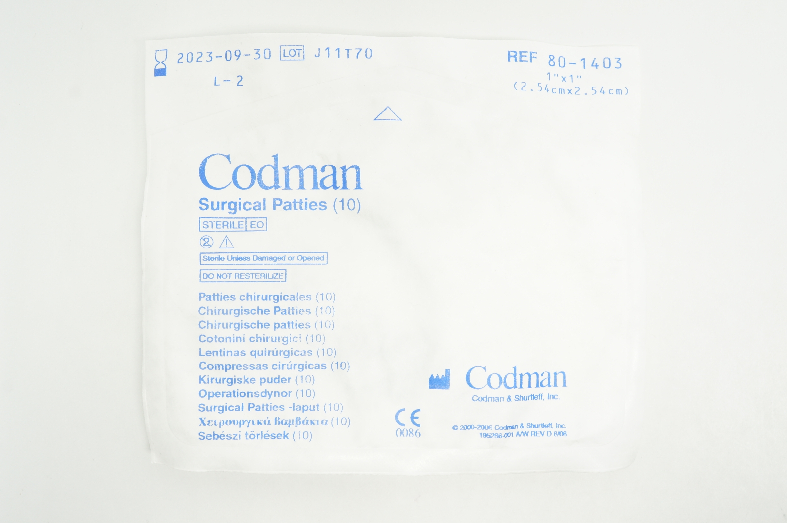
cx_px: 394
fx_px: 819
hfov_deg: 51.3
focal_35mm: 38
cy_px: 262
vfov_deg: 35.4
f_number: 9
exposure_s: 1/15
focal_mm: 25
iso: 400
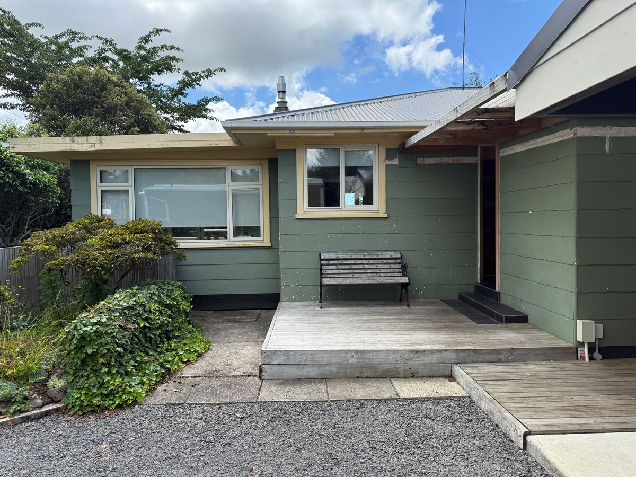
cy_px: 238
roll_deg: +0.9
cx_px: 318
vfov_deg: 56.8
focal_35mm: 24
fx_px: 441
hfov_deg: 71.6
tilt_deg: -0.6
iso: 100
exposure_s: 1/2445
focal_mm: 6.76
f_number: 1.78
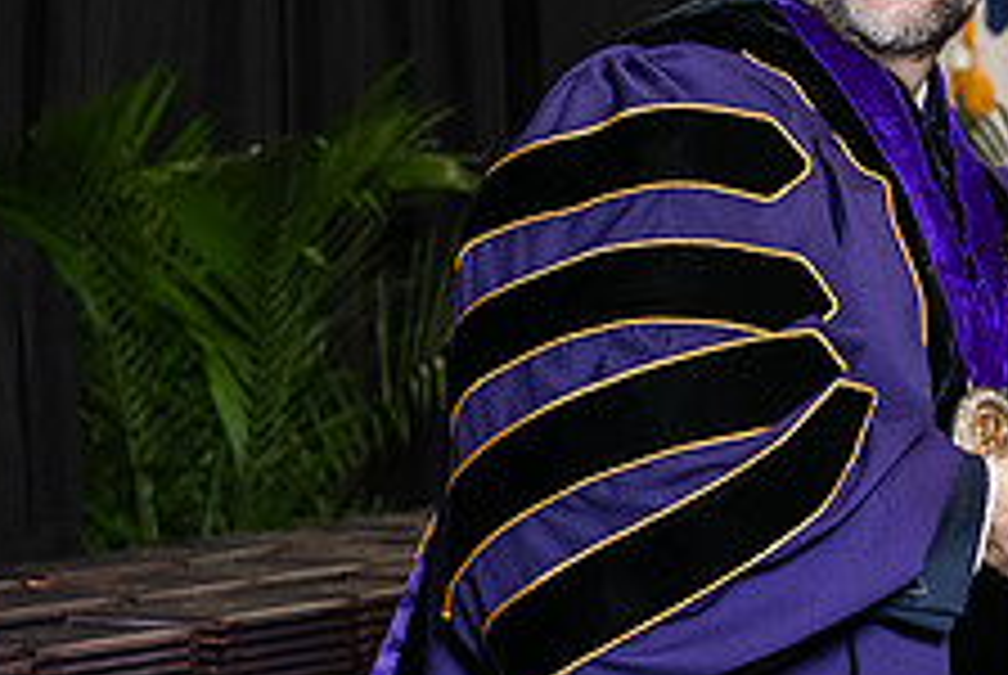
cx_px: 1094
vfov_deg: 7.6
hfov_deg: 11.2
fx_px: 5075
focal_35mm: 181
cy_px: 209
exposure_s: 1/200
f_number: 5
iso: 2000
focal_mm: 70
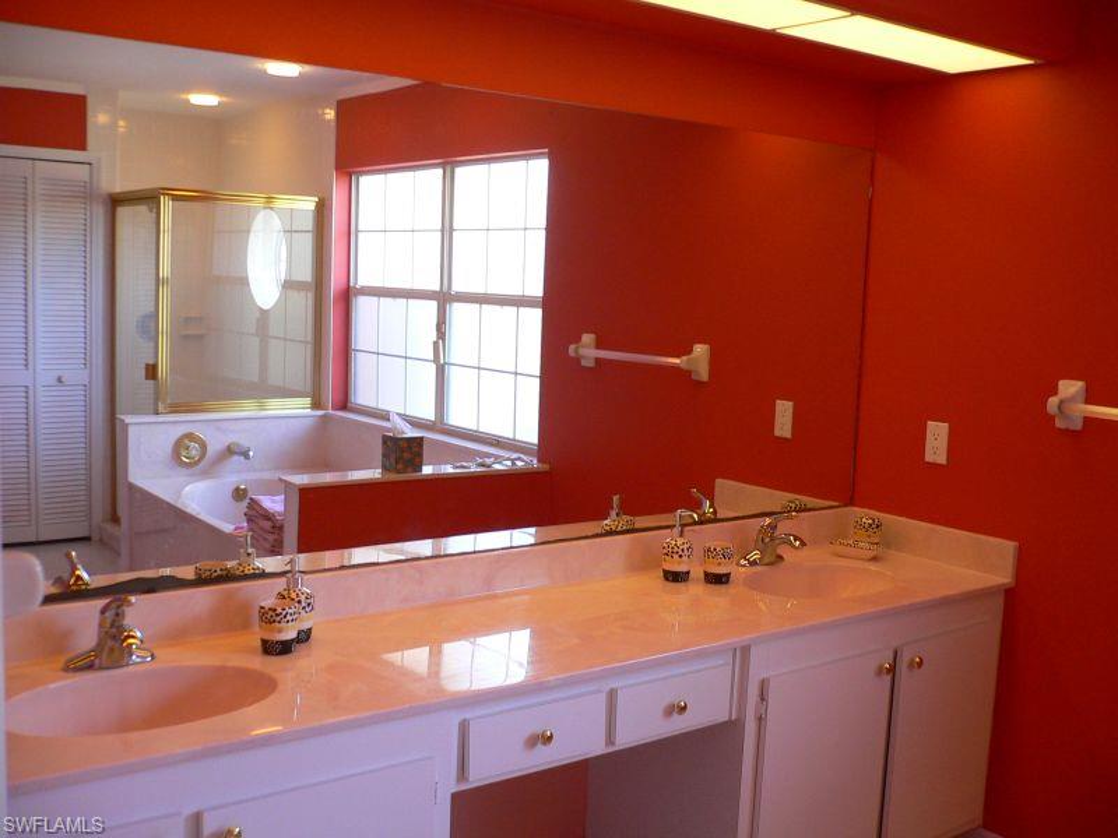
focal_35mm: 35
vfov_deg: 40.7
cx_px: 559
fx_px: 1130
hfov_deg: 52.6
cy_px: 419
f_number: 2.8
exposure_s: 1/15
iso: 150
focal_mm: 5.8
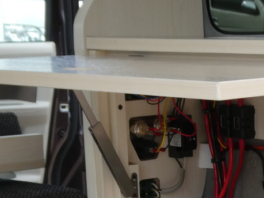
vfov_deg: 11.8
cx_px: 301
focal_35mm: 122
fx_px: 930
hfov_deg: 15.7
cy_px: 264
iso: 80
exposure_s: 1/160
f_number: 3.7
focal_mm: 6.3
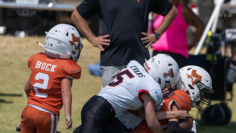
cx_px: 201
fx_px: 4568
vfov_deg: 1.7
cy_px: 85
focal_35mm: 730
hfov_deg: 3.0
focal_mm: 397
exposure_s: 1/1000
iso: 125
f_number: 5.6
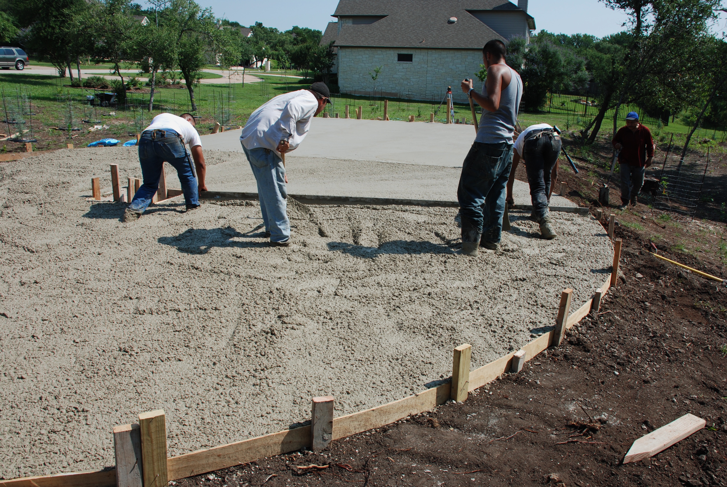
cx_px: 364
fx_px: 607
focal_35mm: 30
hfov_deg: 61.9
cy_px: 244
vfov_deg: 43.7
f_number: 8
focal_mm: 20
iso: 100
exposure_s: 1/250
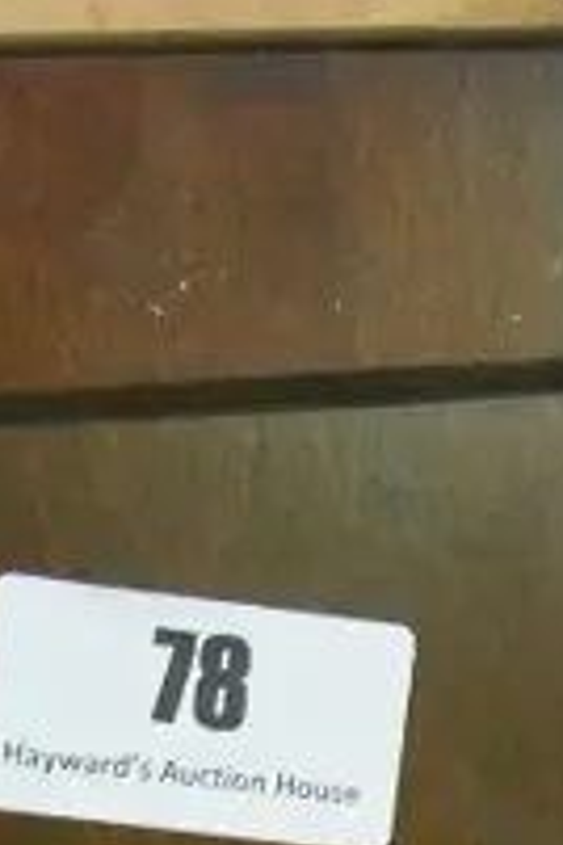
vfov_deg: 12.0
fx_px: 3730
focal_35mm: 159
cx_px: 187
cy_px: 1459
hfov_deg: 8.6
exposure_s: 1/13
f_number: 4
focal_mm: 15
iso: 3200
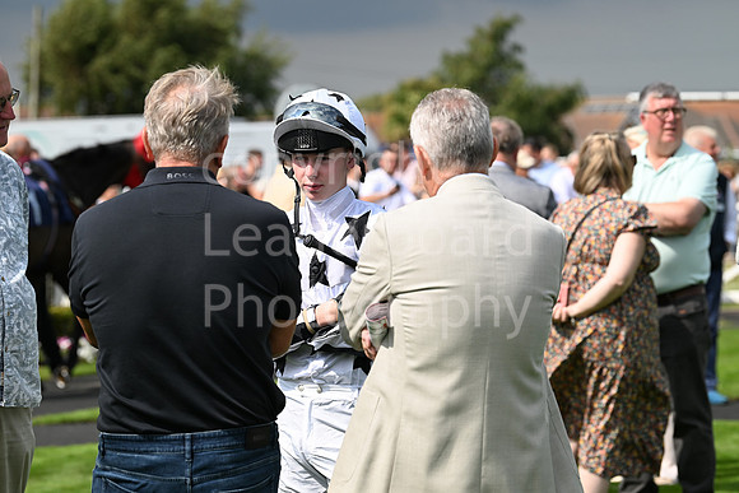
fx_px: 3080
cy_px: 246
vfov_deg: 9.2
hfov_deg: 13.7
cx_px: 370
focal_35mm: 150
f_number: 5.6
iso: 400
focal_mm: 150
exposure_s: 1/2000
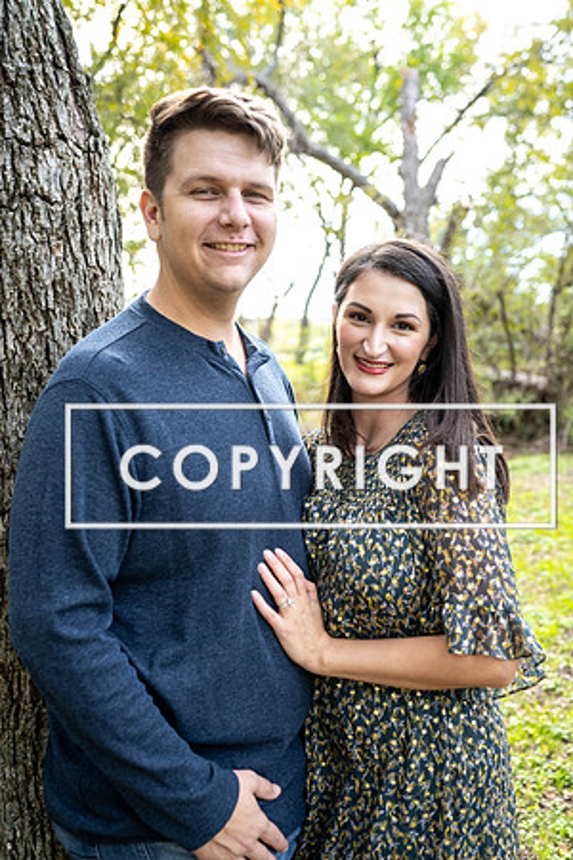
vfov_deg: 54.4
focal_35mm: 35
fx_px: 836
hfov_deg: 37.9
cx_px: 286
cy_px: 430
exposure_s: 1/80
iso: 160
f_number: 3.2
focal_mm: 35
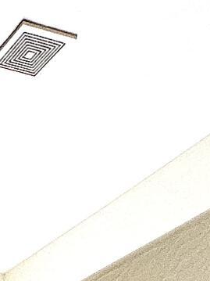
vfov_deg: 14.4
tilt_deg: -14.6
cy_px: 701
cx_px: -176
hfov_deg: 15.9
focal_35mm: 78
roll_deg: -0.5
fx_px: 631
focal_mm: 2.22
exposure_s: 1/120
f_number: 2.2
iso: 100
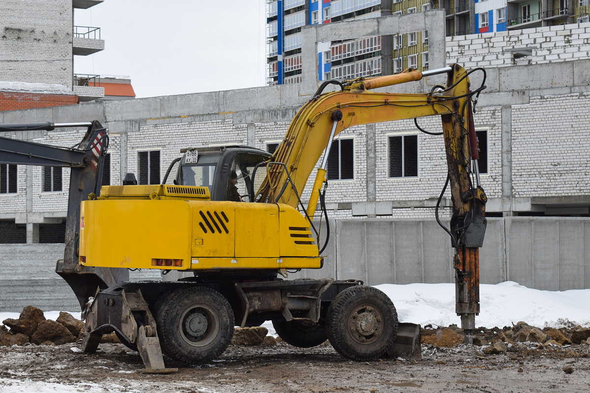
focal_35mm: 69
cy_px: 196
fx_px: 1131
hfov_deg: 29.2
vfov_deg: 19.7
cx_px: 295
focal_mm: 46
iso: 250
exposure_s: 1/250
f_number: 8
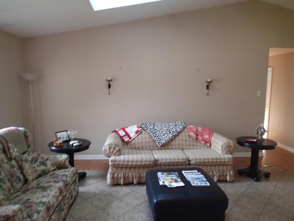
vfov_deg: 54.9
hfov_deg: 69.4
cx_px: 147
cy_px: 110
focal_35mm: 25
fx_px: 212
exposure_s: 1/30
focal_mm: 4.5
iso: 250
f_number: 2
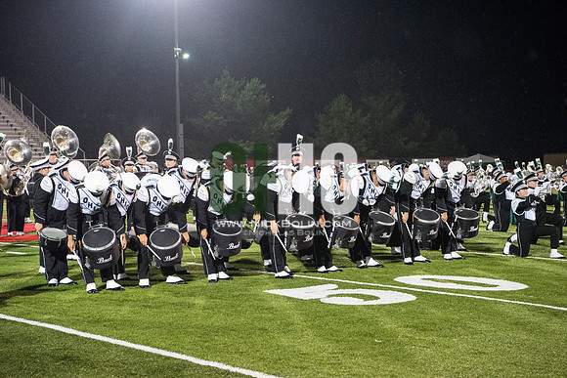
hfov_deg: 28.8
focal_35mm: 70
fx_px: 1103
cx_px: 284
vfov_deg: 19.5
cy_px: 189
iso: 5000
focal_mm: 70
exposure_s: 1/320
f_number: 5.6
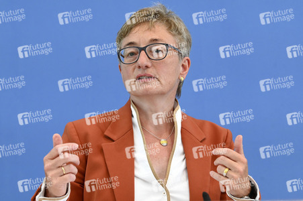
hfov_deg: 18.3
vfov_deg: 12.2
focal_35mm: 112
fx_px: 942
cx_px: 152
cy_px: 100
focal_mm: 112
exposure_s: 1/800
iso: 3200
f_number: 6.3
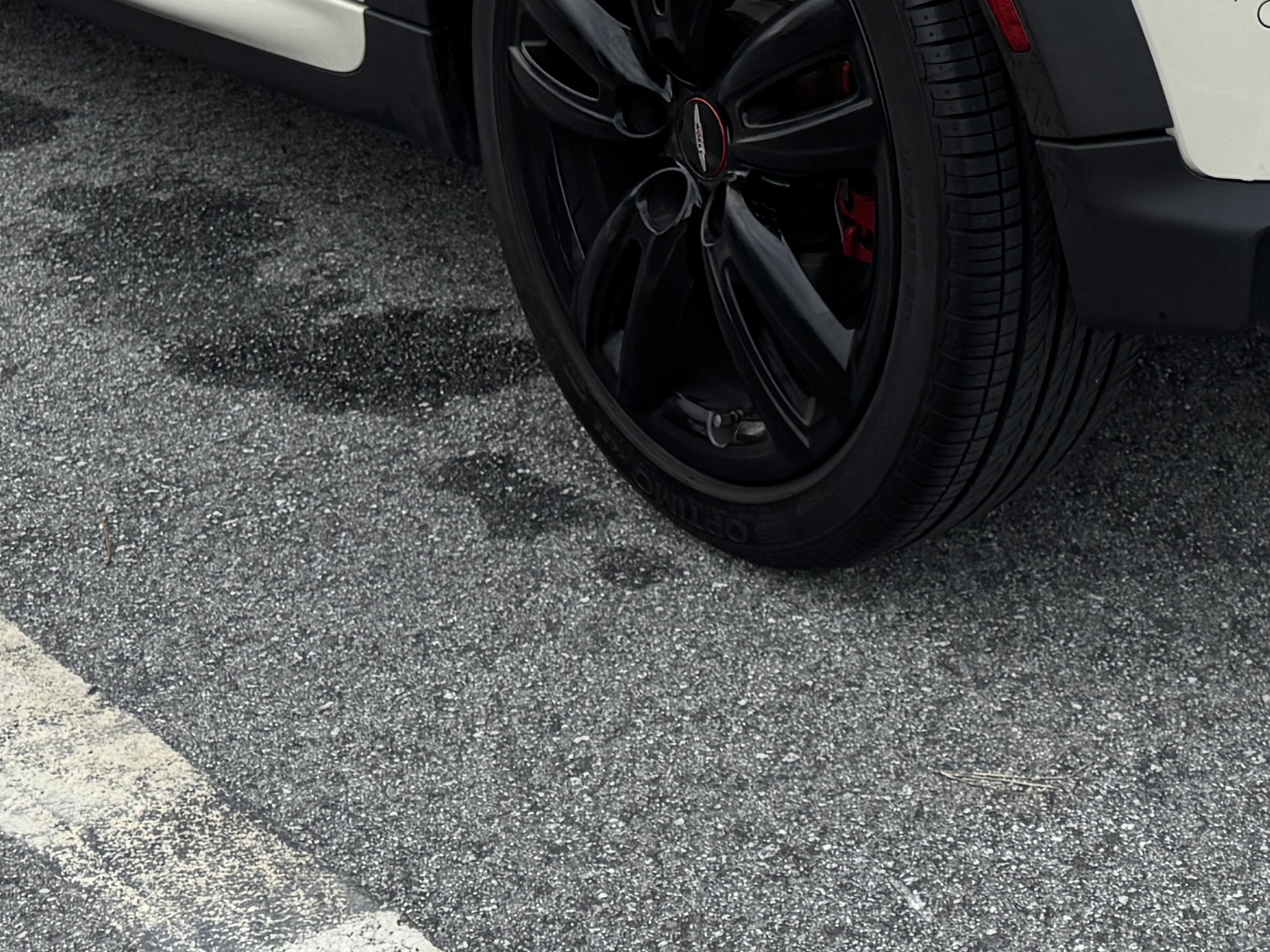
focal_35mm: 83
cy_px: -593
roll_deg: -0.2
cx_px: 1097
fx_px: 3045
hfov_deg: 23.1
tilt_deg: -6.4
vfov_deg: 15.9
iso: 80
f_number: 1.78
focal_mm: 6.76
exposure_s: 1/2415
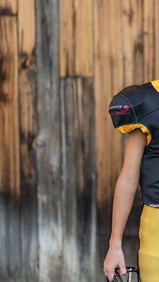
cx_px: 191
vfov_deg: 22.4
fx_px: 712
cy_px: 125
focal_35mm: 95
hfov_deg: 12.4
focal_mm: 50
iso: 100
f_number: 1.2
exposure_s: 1/2000
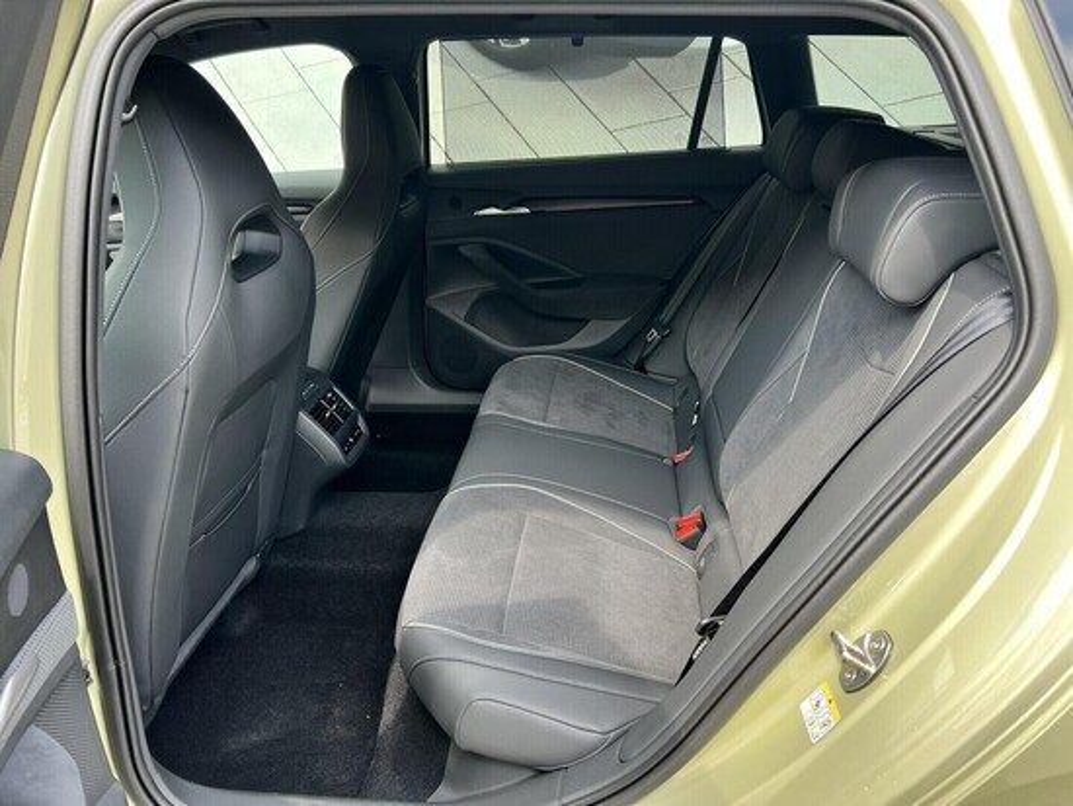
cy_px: 403
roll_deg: +2.7
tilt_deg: -25.2
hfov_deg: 67.3
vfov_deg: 53.1
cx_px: 536
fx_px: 806
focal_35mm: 26
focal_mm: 5.7
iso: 64
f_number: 1.5
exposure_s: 1/171
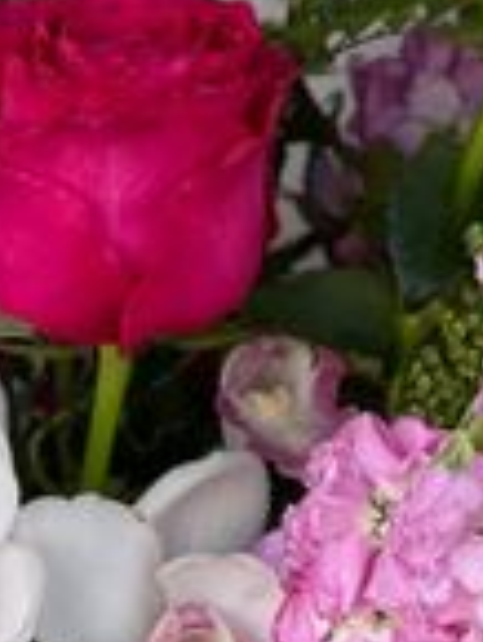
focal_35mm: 353
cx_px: 102
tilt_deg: -11.7
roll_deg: +1.3
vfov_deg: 5.6
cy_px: 133
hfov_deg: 4.2
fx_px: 6558
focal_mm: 7.5
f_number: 2.2
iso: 32
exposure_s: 1/123
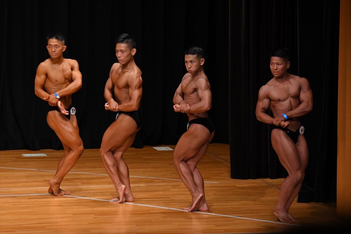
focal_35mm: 255
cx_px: 176
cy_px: 117
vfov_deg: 5.4
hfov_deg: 8.1
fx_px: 2485
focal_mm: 170
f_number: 5.6
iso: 3200
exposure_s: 1/400
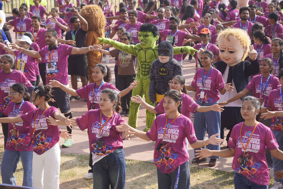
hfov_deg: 21.2
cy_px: 94
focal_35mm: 96
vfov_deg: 14.3
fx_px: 755
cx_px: 142
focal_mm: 64
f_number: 5
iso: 100
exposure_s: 1/250
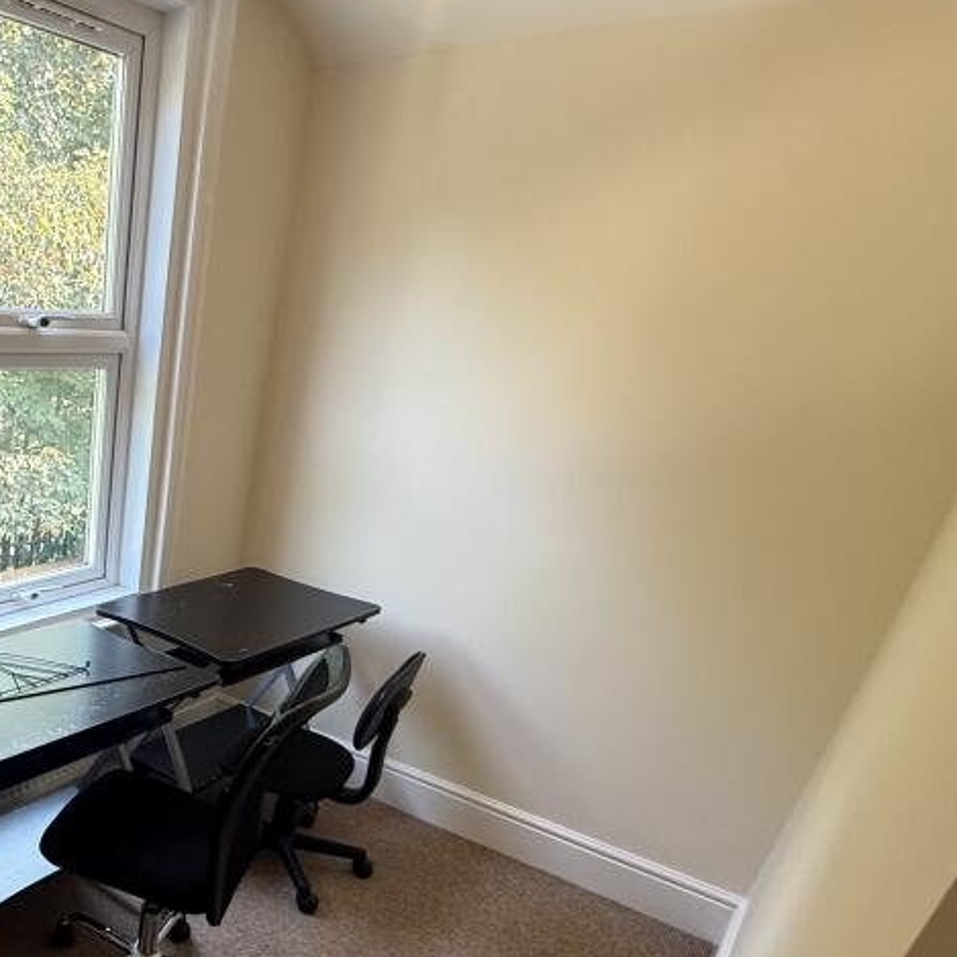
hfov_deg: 51.3
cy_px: 731
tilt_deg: -25.4
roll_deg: -3.8
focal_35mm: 27
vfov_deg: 55.9
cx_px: 75
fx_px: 845
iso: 250
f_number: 2.2
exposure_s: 1/99
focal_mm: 2.22
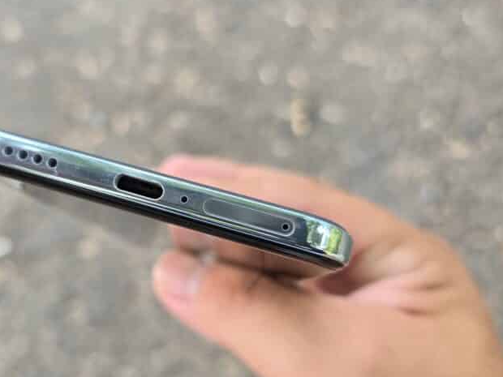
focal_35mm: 38
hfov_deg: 48.2
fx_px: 552
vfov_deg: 37.7
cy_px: 190
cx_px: 167
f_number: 1.7
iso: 64
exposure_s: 1/180
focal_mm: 6.3
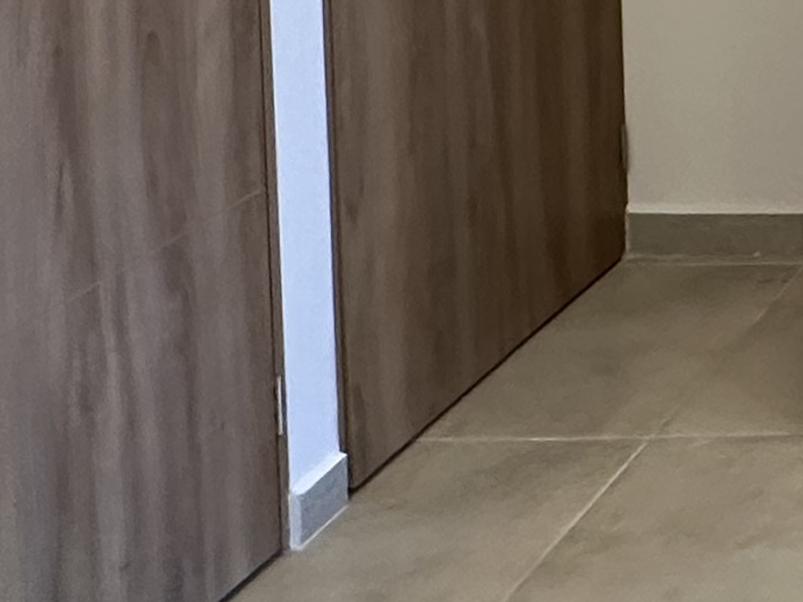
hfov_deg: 17.3
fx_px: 1855
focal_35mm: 80
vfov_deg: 15.7
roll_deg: +0.1
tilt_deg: -2.4
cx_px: 1625
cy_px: -486
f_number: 2.2
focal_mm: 2.22
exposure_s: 1/60
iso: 200
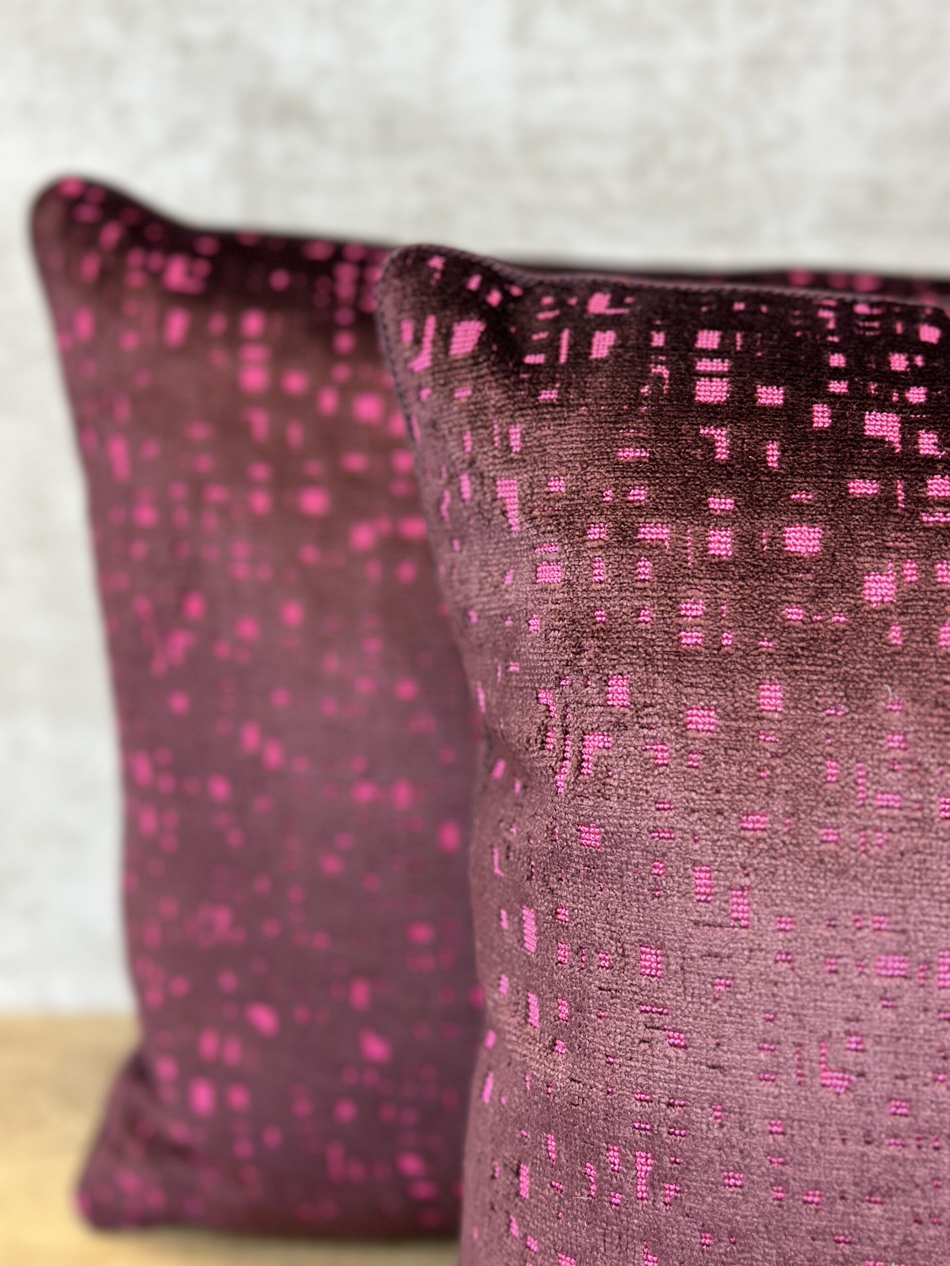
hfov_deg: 30.3
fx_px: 1756
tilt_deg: -19.5
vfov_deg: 39.7
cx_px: 475
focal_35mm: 48
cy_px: 633
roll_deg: +1.0
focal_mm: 6.86
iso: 160
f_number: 1.78
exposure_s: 1/120
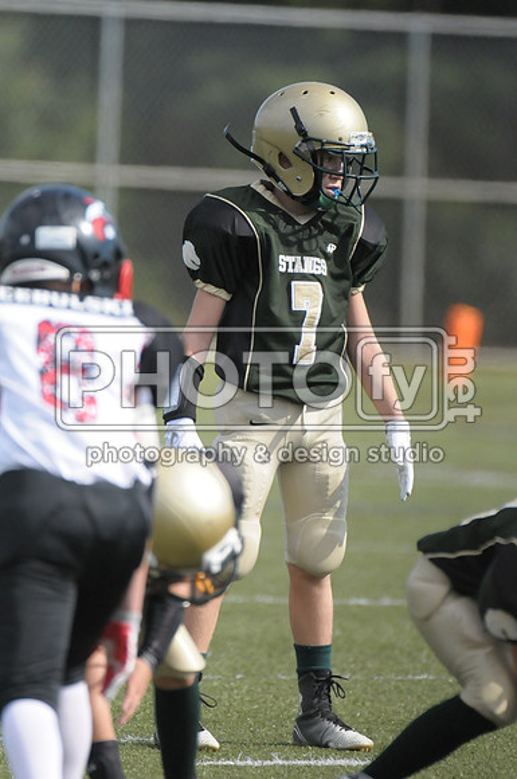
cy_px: 390
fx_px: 12963
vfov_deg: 3.4
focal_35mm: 600
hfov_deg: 2.3
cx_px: 258
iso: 1600
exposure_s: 1/8000
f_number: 4
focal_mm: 400
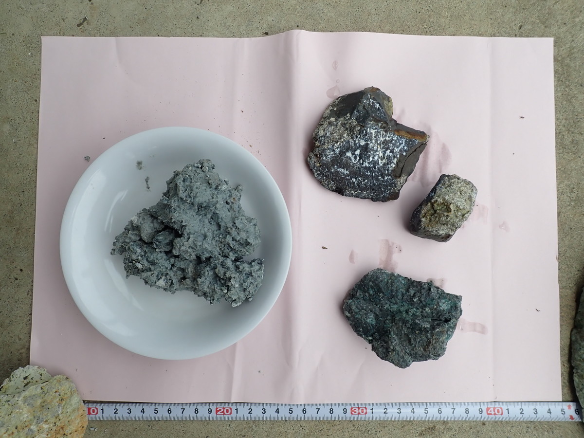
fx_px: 422
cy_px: 219
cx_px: 292
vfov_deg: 54.9
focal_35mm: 25
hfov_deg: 69.4
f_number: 8
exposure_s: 1/160
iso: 100
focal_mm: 4.5
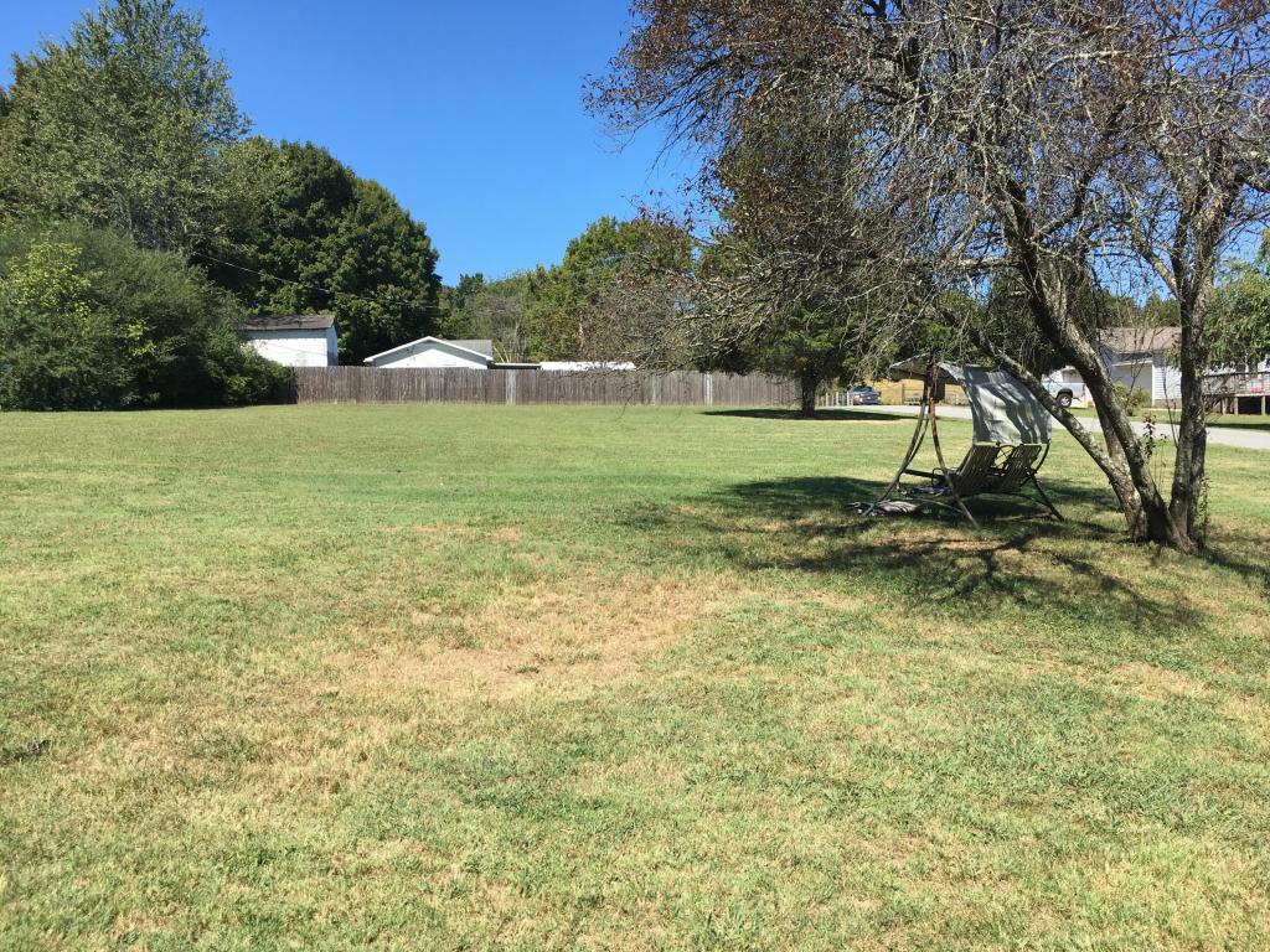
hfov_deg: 61.7
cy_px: 476
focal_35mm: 29
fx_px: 1064
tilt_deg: -3.0
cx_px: 635
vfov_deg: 48.2
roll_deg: +1.8
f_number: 2.2
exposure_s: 1/1148
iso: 25
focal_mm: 4.15
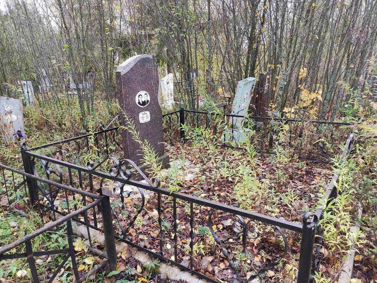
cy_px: 142
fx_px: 283
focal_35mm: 26
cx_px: 188
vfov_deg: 53.1
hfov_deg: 67.3
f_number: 1.75
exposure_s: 1/108
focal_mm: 4.77
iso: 112
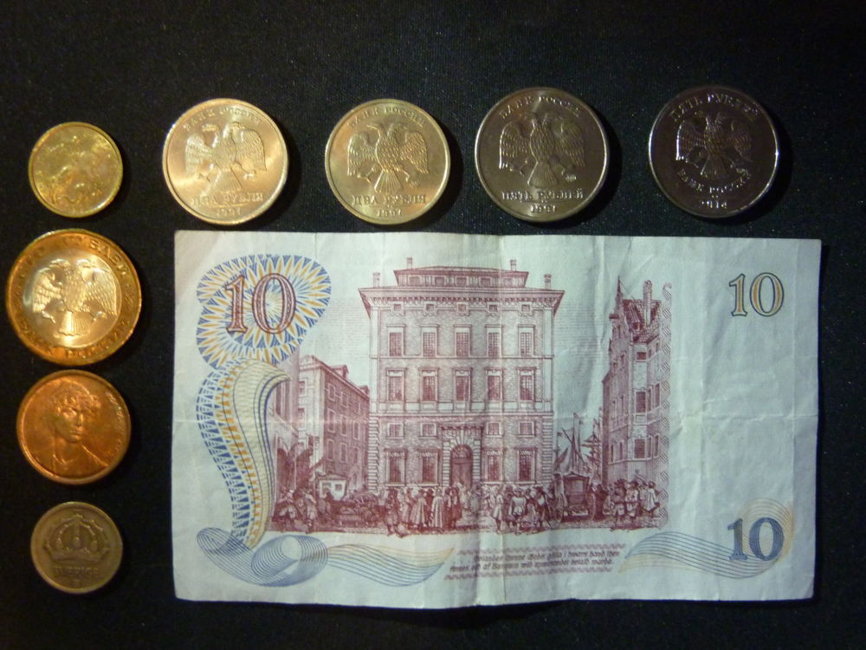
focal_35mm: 29
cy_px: 325
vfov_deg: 48.2
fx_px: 726
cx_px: 433
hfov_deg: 61.7
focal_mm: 4.7
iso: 400
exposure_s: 1/20
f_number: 3.4
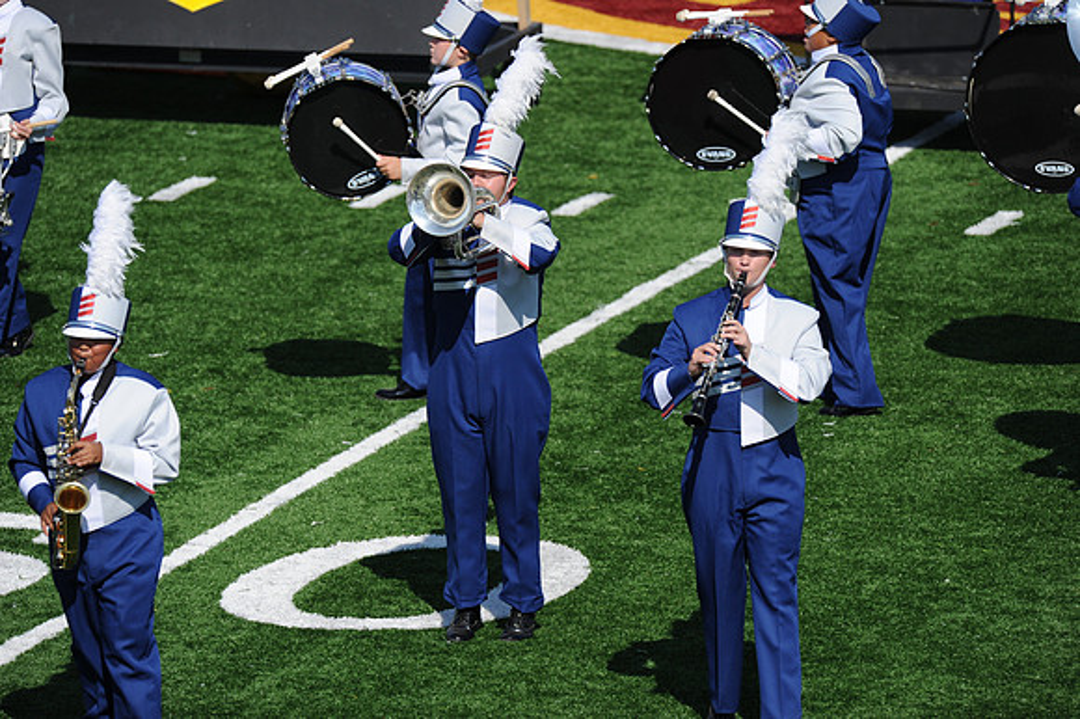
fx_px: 11993
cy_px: 360
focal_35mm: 400
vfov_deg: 3.4
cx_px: 540
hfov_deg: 5.2
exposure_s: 1/6400
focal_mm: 400
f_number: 5.6
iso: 800
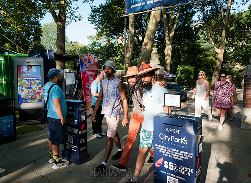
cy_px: 87
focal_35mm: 27
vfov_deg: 49.8
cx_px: 118
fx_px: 197
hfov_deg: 65.0
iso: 1000
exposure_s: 1/1250
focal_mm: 24
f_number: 4.5
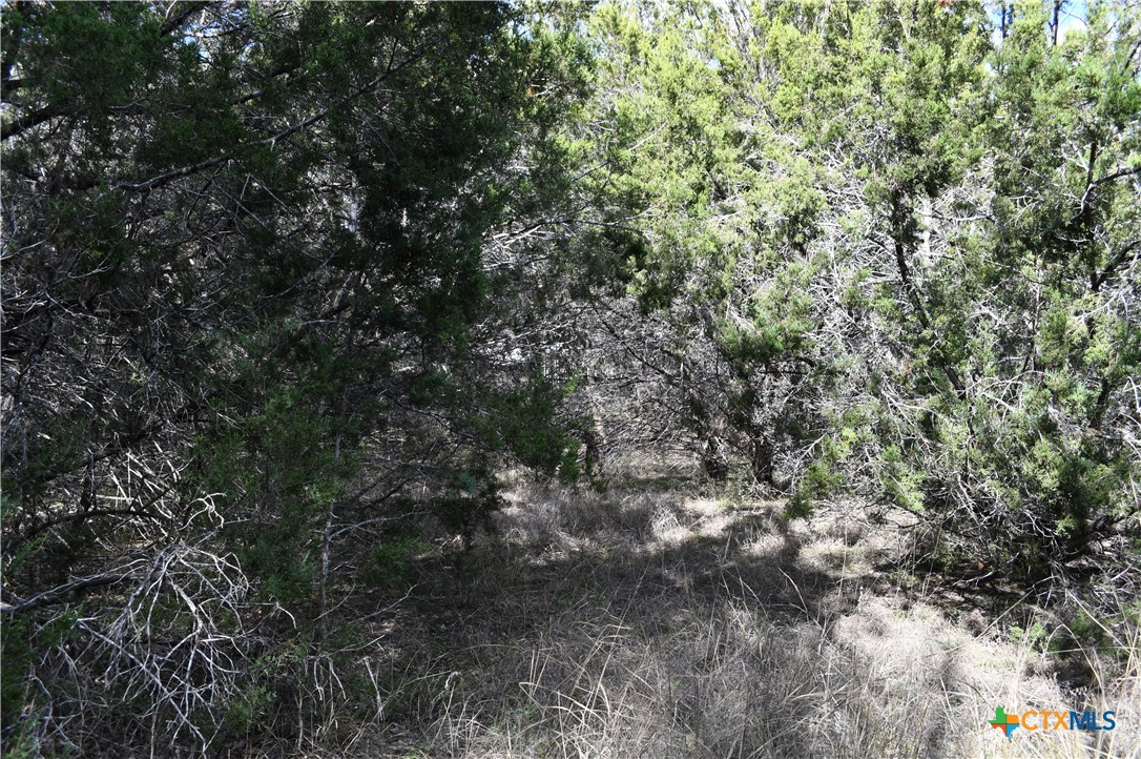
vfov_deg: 47.8
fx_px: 855
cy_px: 380
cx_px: 570
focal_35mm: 27
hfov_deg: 67.4
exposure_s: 1/200
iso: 200
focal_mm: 18
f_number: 7.1
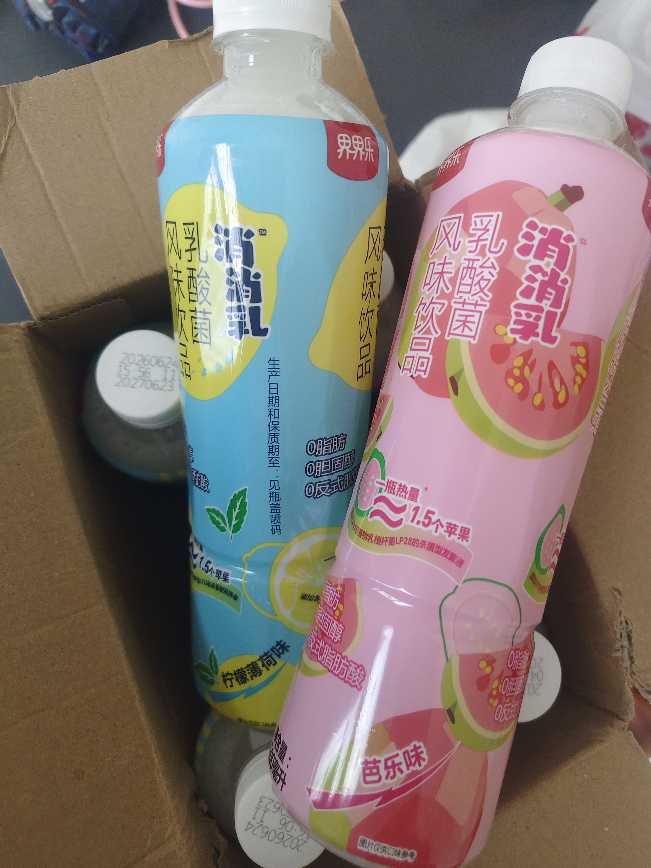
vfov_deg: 73.9
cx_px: 326
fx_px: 577
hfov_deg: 58.9
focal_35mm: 23
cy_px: 434
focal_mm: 5.56
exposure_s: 1/100
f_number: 1.88
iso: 453
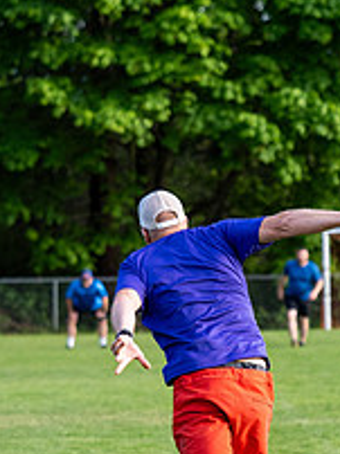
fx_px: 4790
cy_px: 380
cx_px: 156
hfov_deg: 4.1
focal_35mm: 365
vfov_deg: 5.4
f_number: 2.8
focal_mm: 82
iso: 500
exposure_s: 1/1000
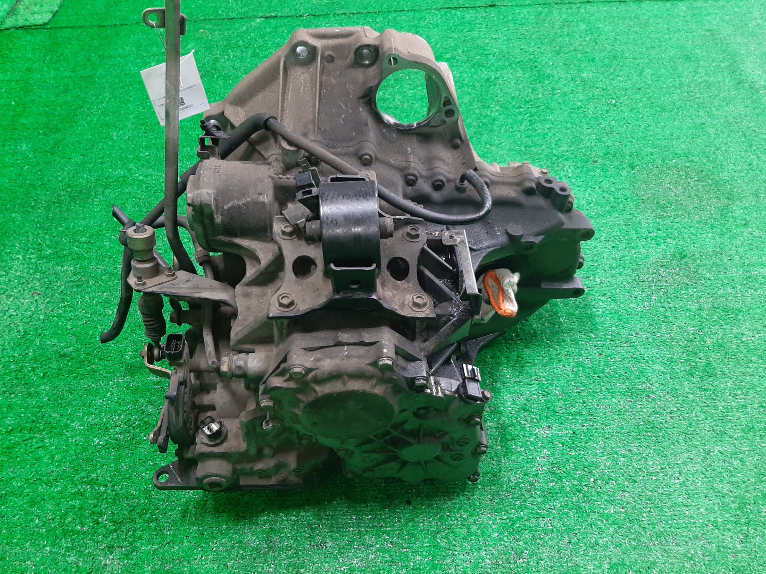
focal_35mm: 26
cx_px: 383
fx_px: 575
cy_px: 287
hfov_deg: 67.3
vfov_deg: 53.1
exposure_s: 1/50
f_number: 1.7
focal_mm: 3.93
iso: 176
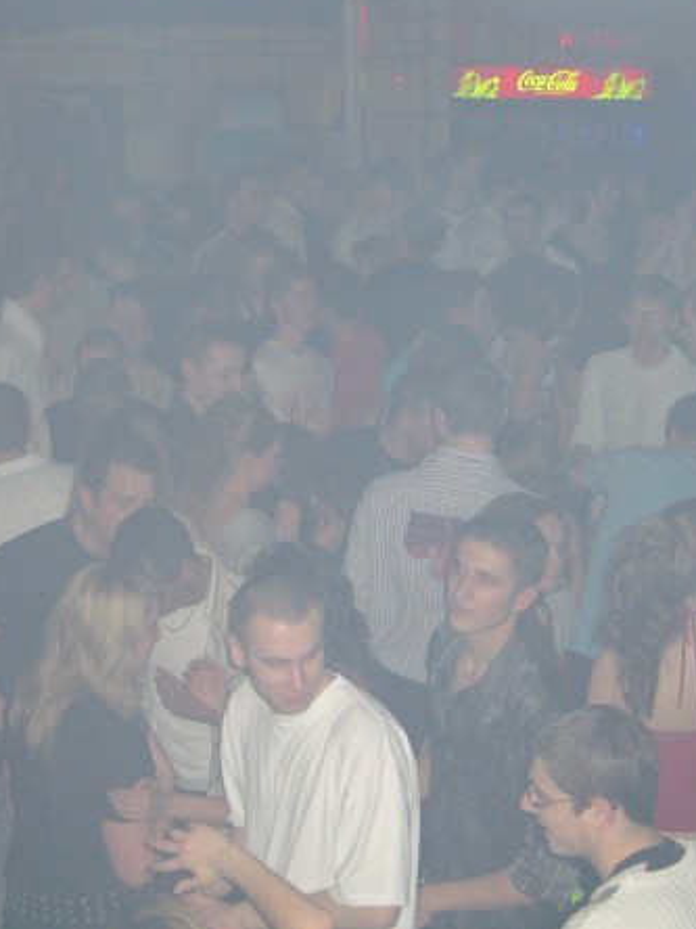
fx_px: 2064
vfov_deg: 25.3
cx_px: 249
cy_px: 460
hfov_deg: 19.1
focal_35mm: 77
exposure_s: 1/60
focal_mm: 11.8
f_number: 3.6
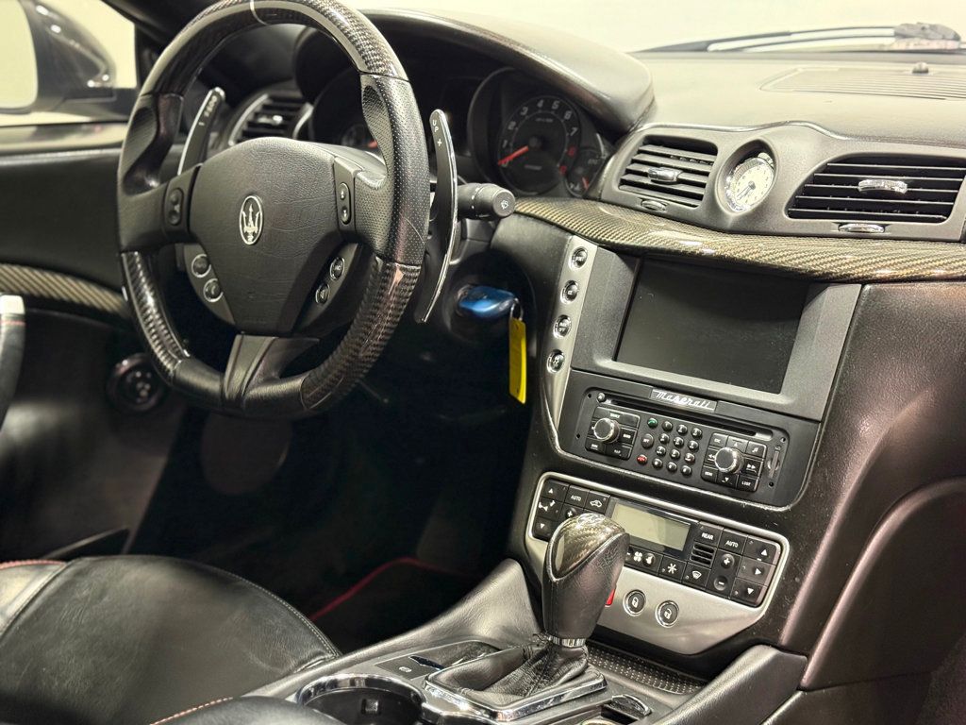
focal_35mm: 48
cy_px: 362
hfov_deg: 39.7
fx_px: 1339
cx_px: 483
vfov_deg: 30.3
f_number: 1.78
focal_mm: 6.76
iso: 400
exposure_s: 1/30
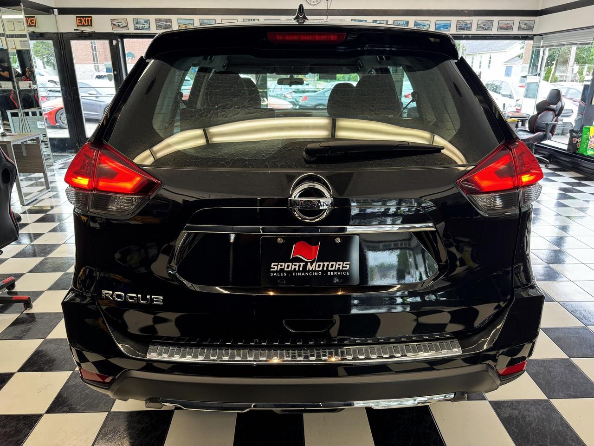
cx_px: 297
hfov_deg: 71.6
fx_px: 412
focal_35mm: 24
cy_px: 223
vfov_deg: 56.8
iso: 160
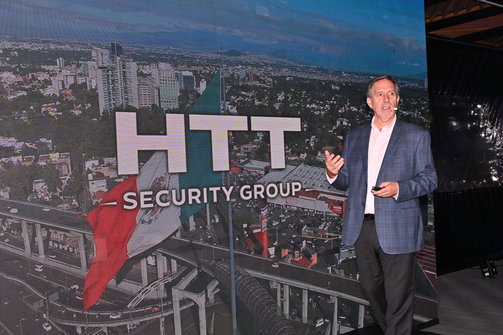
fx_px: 643
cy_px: 168
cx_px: 252
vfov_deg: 29.2
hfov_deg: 42.8
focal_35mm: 46
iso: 1250
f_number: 9
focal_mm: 31
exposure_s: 1/160
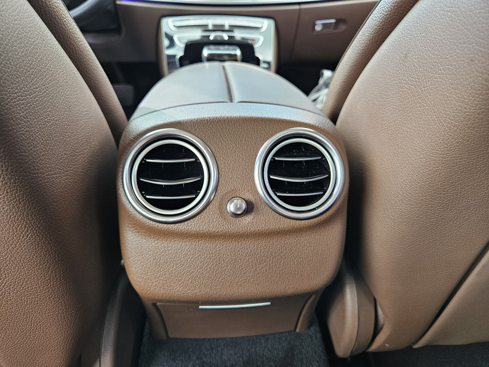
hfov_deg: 73.9
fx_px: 325
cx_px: 244
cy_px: 184
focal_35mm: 23
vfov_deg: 58.9
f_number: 1.8
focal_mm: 5.4
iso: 125
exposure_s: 1/120
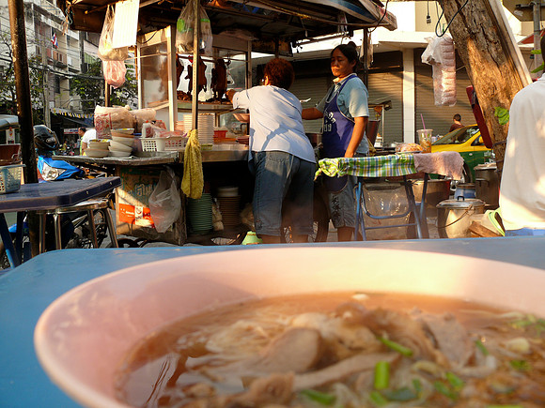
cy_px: 204
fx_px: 551
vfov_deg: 40.7
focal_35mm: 35
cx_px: 272
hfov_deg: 52.6
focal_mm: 7.4
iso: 100
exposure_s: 1/100
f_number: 4
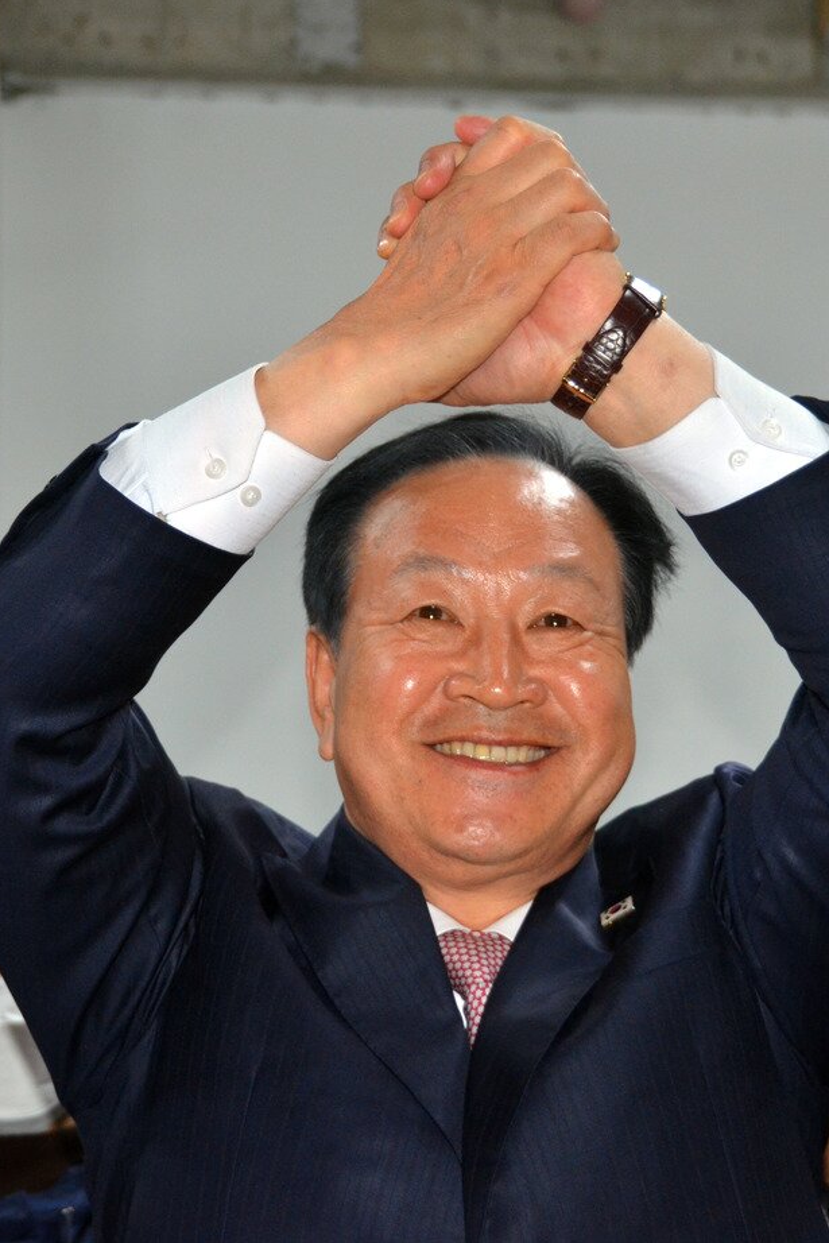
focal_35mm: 100
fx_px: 3453
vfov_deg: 20.4
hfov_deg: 13.7
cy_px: 619
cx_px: 458
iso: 800
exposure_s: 1/60
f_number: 4.5
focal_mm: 44
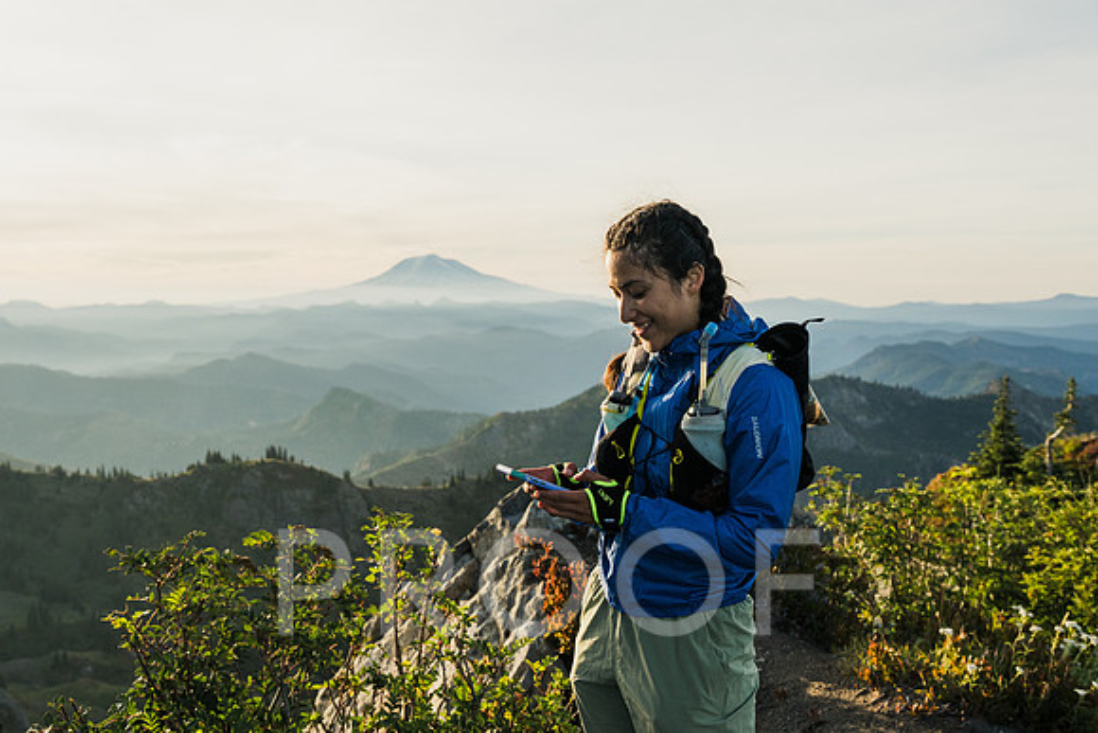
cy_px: 365
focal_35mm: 38
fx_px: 1156
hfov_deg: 50.8
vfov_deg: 35.2
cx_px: 575
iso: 640
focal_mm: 35
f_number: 5
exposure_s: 1/2000
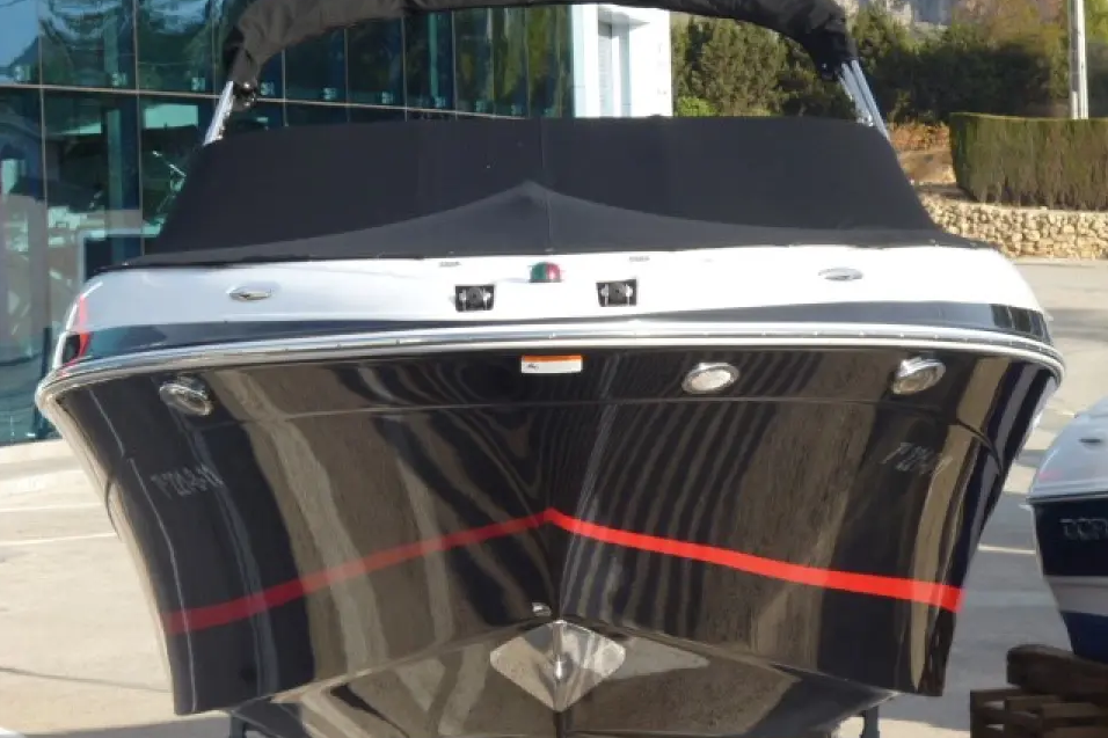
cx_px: 553
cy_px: 335
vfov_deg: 11.7
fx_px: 3600
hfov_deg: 17.5
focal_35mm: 117
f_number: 6.5
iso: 100
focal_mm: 20
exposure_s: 1/125
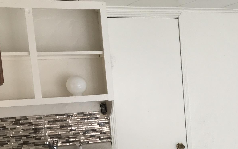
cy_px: 165
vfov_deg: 16.8
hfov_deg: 25.8
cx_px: 248
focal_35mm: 75
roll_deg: +2.9
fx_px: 486
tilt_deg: -9.7
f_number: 1.8
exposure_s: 1/120
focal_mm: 3.99
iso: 32
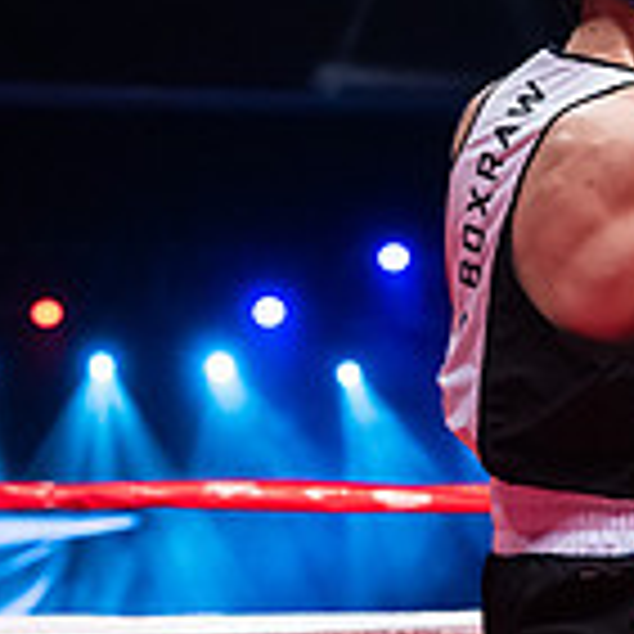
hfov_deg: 11.0
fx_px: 3253
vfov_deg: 11.1
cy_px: 393
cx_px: 710
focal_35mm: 157
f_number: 2.8
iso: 4000
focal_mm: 45
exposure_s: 1/1000
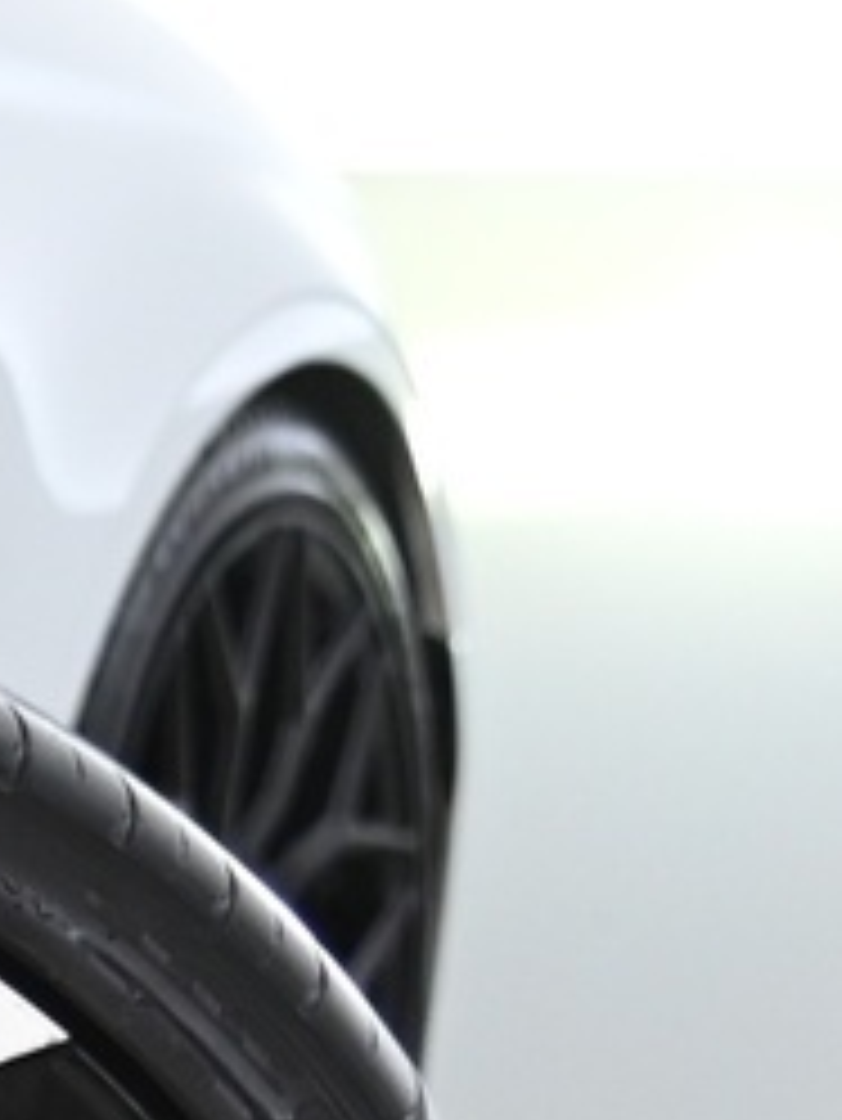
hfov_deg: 5.0
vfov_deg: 7.1
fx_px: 8944
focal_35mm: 276
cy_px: 1606
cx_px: -2035
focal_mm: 44
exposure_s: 1/80
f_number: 4
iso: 2000
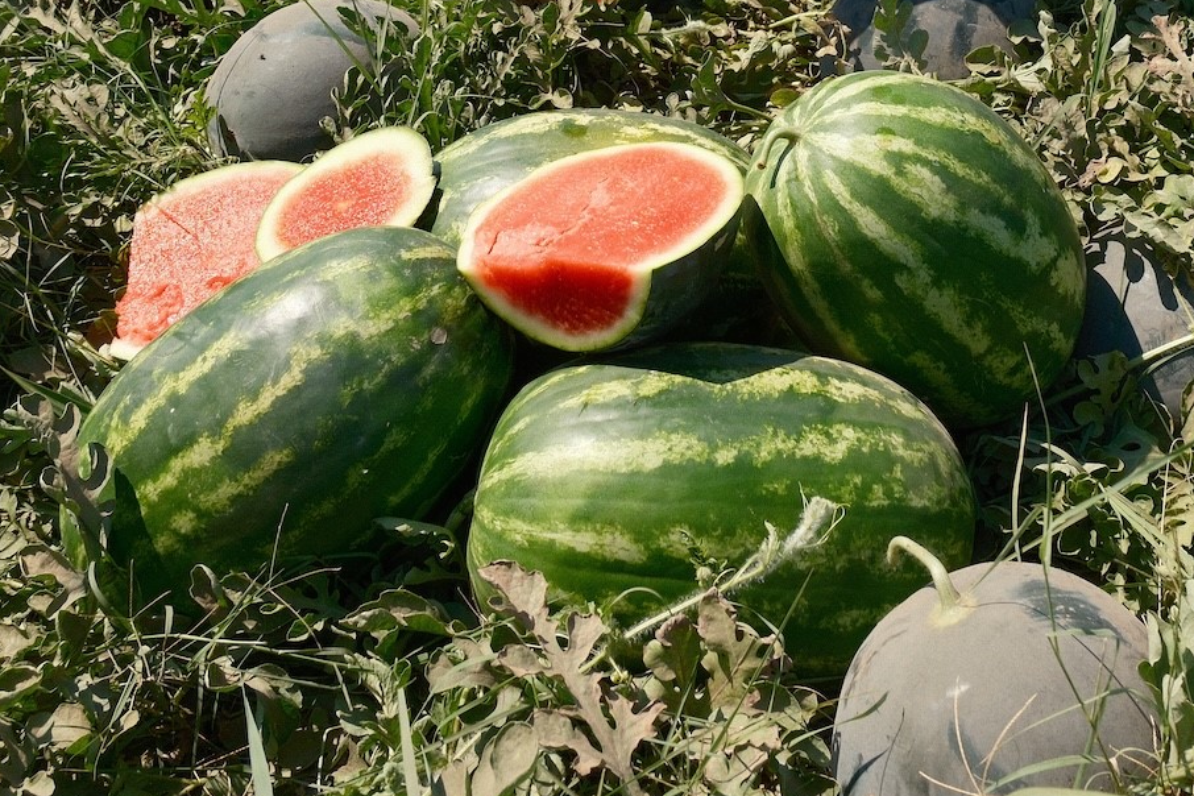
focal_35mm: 53
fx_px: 1758
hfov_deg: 37.2
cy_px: -57
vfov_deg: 24.0
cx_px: 780
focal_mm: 16
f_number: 4
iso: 250
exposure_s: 1/1500
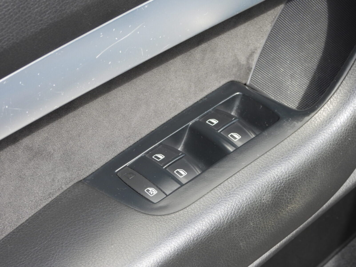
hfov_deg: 17.1
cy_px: 134
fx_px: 1183
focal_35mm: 115
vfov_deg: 12.9
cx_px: 178
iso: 100
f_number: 4
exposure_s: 1/125
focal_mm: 20.7
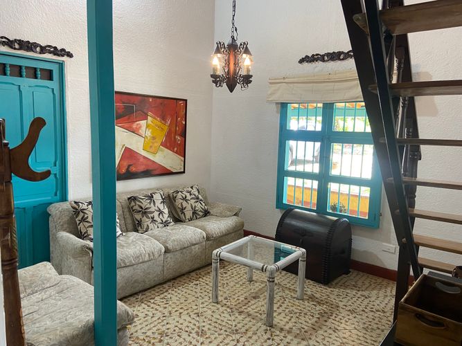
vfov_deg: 53.0
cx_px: 231
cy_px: 173
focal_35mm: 26
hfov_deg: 67.3
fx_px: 347
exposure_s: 1/60
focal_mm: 4.25
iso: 125
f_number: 1.8
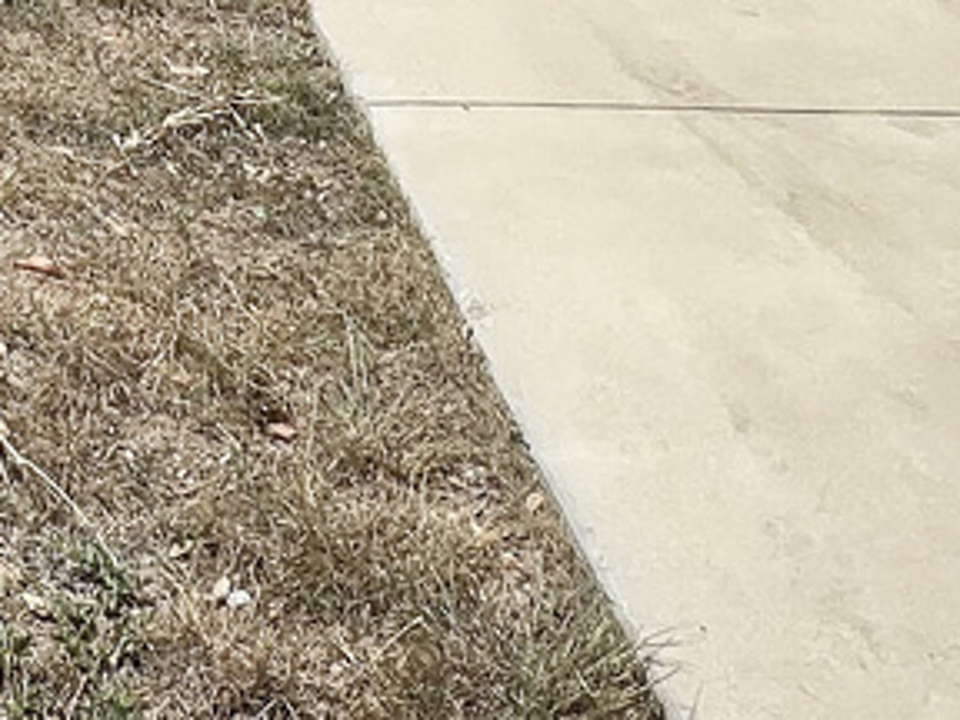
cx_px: -143
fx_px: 1803
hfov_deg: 26.9
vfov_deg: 17.4
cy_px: -650
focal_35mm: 65
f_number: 1.8
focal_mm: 1.57
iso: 32
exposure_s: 1/1575
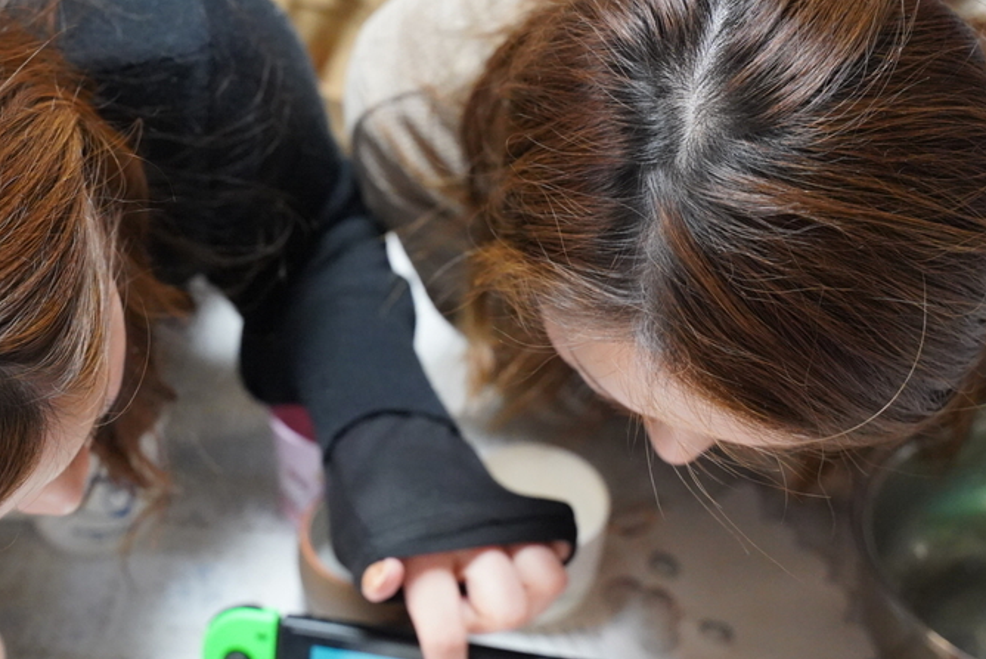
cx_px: 270
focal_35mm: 69
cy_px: 174
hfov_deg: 28.9
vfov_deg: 19.6
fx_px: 1891
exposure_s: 1/160
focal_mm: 45
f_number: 4
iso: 6400
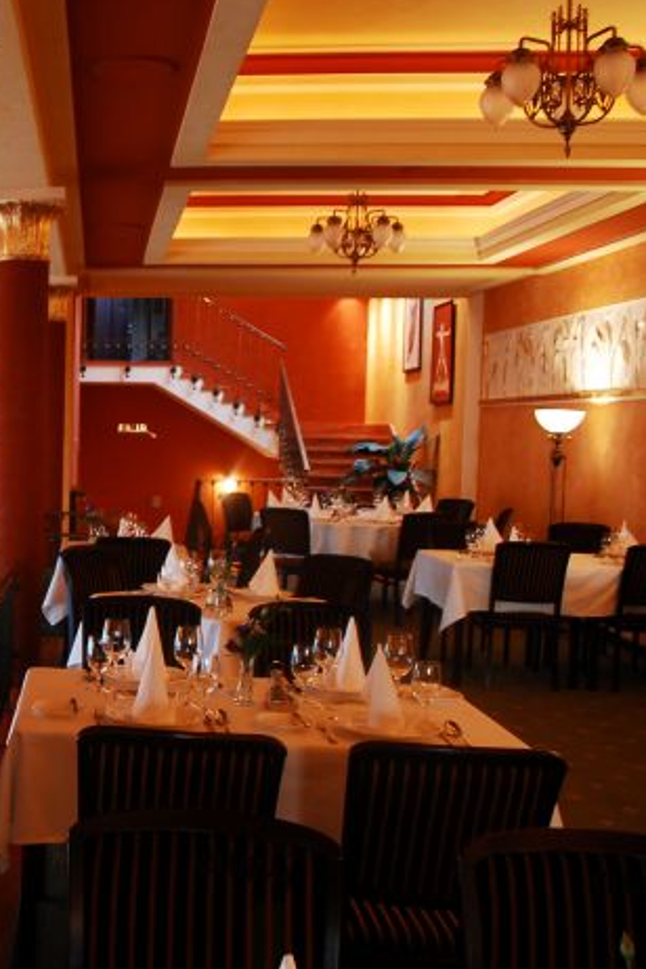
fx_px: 1103
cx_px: -86
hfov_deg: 29.1
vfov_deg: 47.4
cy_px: 480
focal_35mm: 41
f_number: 5
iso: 400
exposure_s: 1/2.5
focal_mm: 18
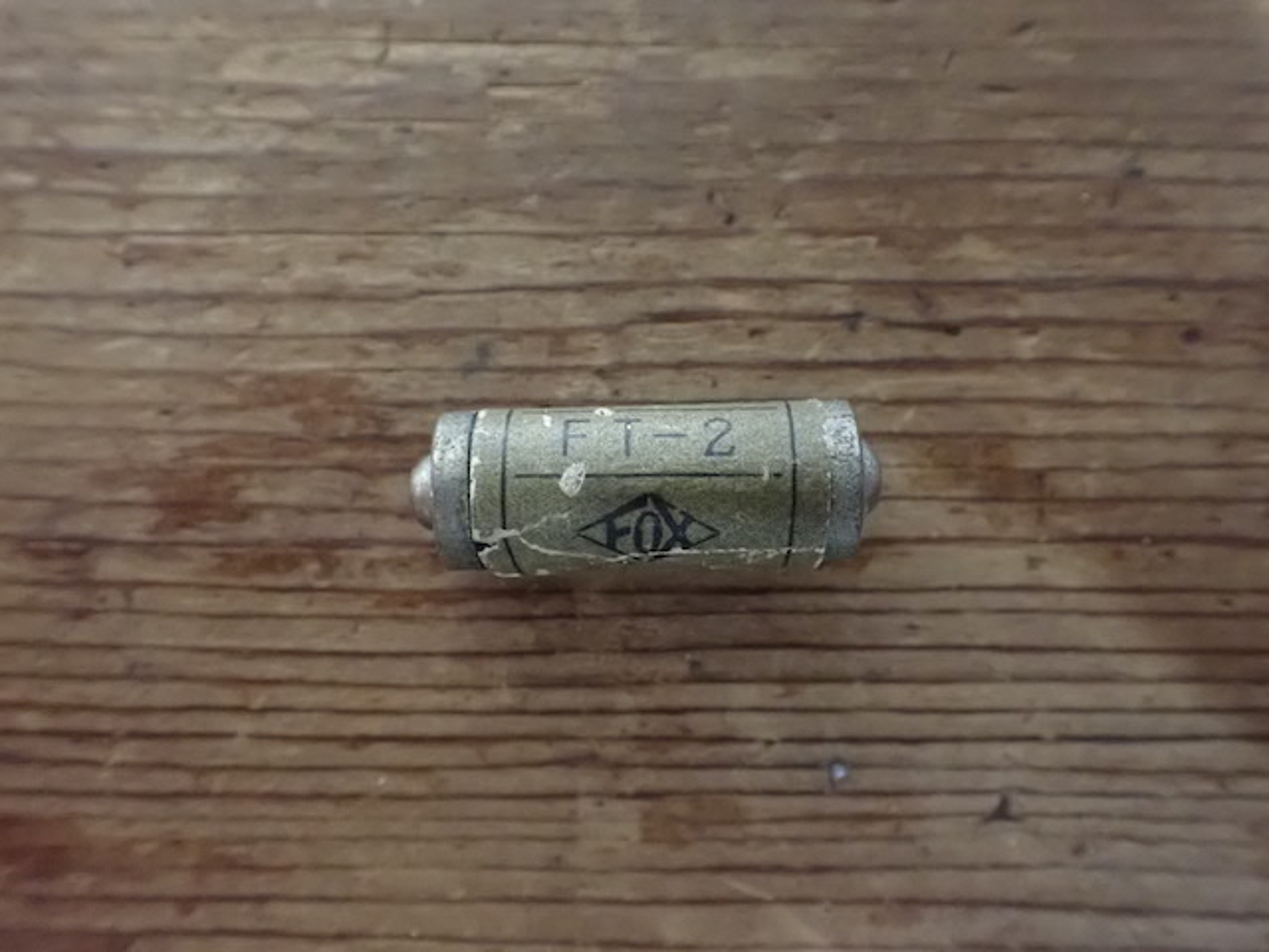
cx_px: 634
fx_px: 1100
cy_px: 476
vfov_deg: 46.8
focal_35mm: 30
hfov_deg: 60.0
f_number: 2.3
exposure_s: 1/40
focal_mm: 5.4
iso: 1600
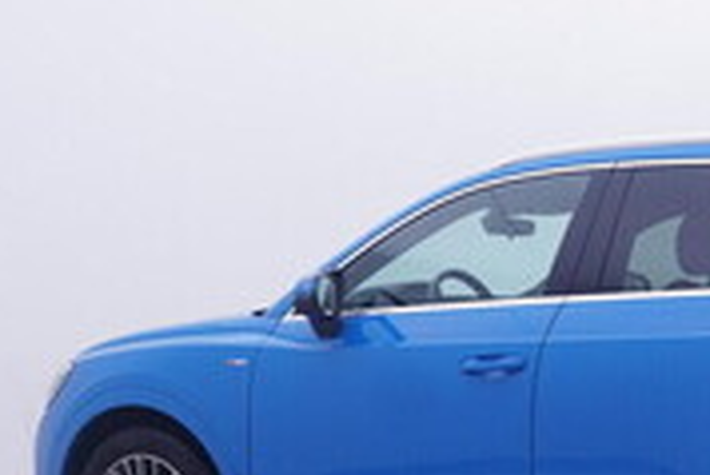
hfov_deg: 27.8
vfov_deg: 19.5
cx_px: 660
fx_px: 1373
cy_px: 349
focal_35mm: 70
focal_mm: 15
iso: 200
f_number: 5
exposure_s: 1/80
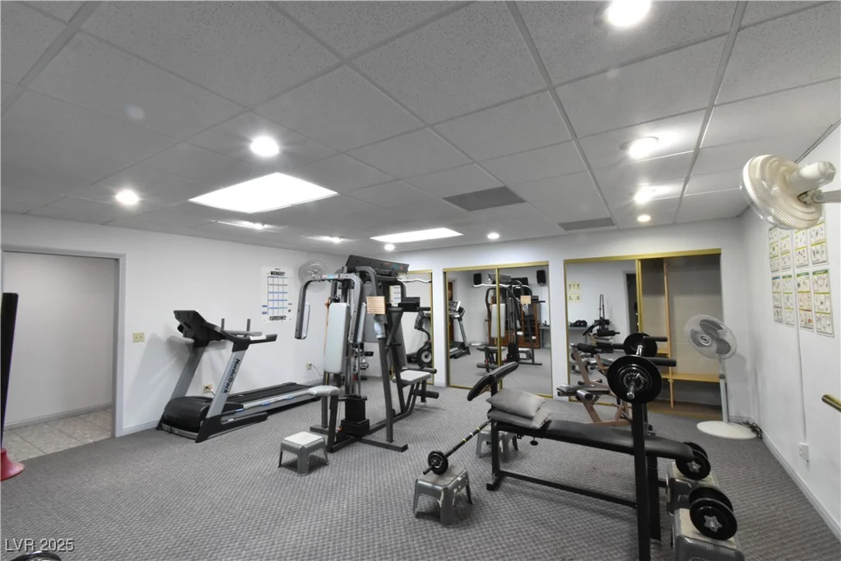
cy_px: 280
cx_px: 420
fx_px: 350
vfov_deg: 77.3
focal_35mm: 15
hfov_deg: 100.4
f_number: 22
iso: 2000
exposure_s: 1/3
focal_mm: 10
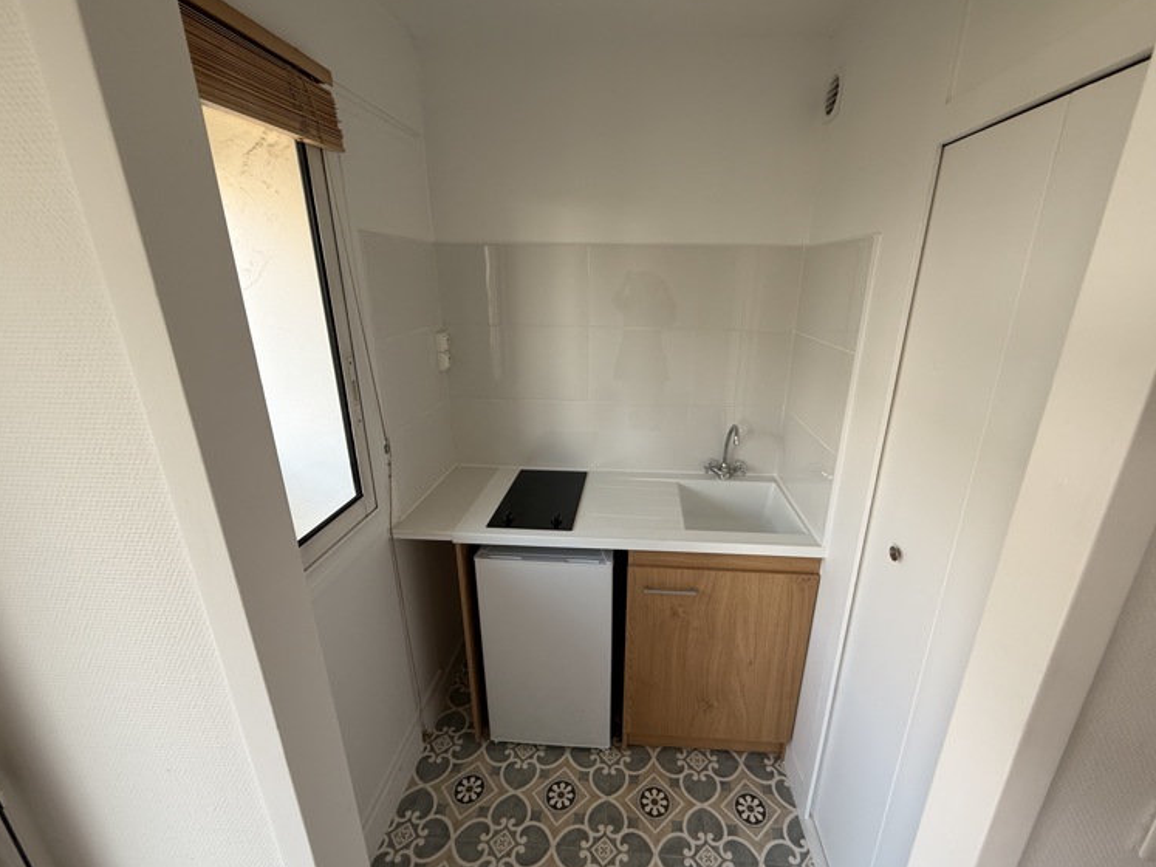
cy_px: 443
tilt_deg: -18.0
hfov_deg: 98.1
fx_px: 501
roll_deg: -0.2
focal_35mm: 15
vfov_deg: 81.7
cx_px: 611
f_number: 2.2
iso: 64
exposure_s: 1/99
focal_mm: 2.22
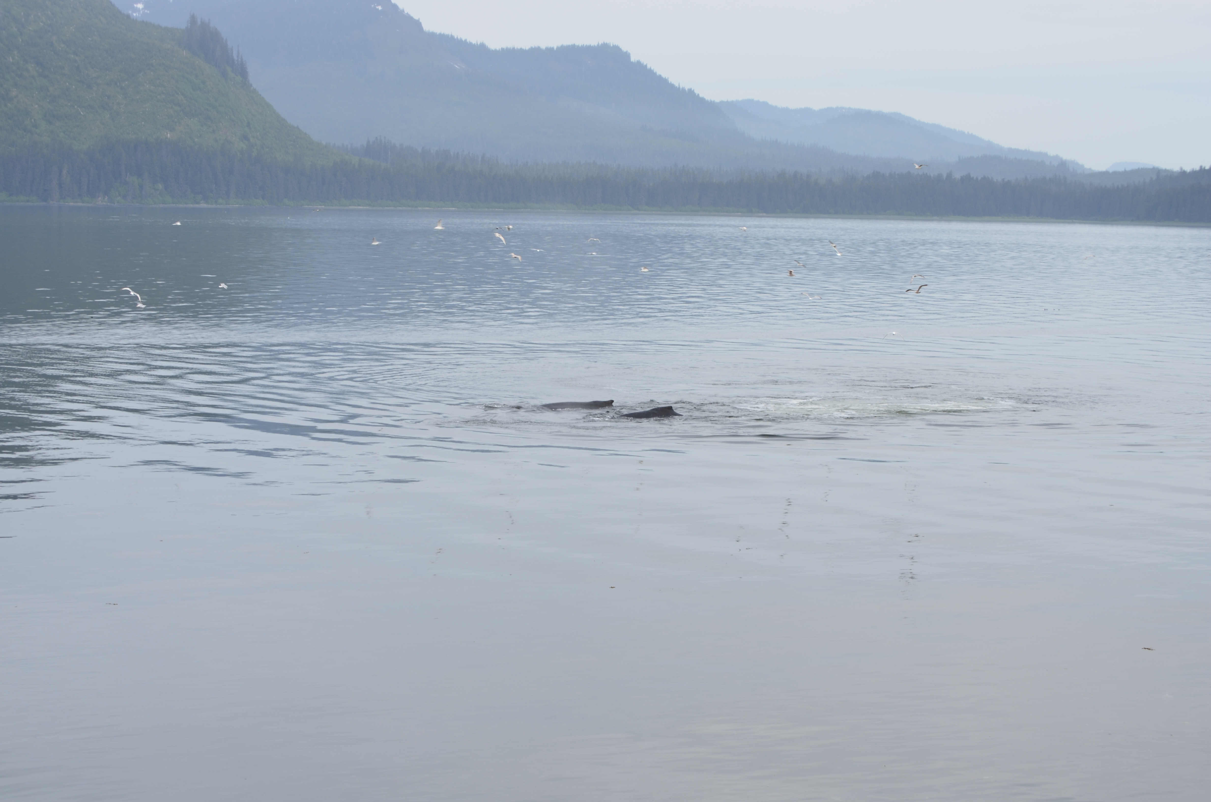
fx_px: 2769
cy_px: 401
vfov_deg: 16.5
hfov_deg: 24.7
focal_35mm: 82
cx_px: 606
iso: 200
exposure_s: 1/100
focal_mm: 55
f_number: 11
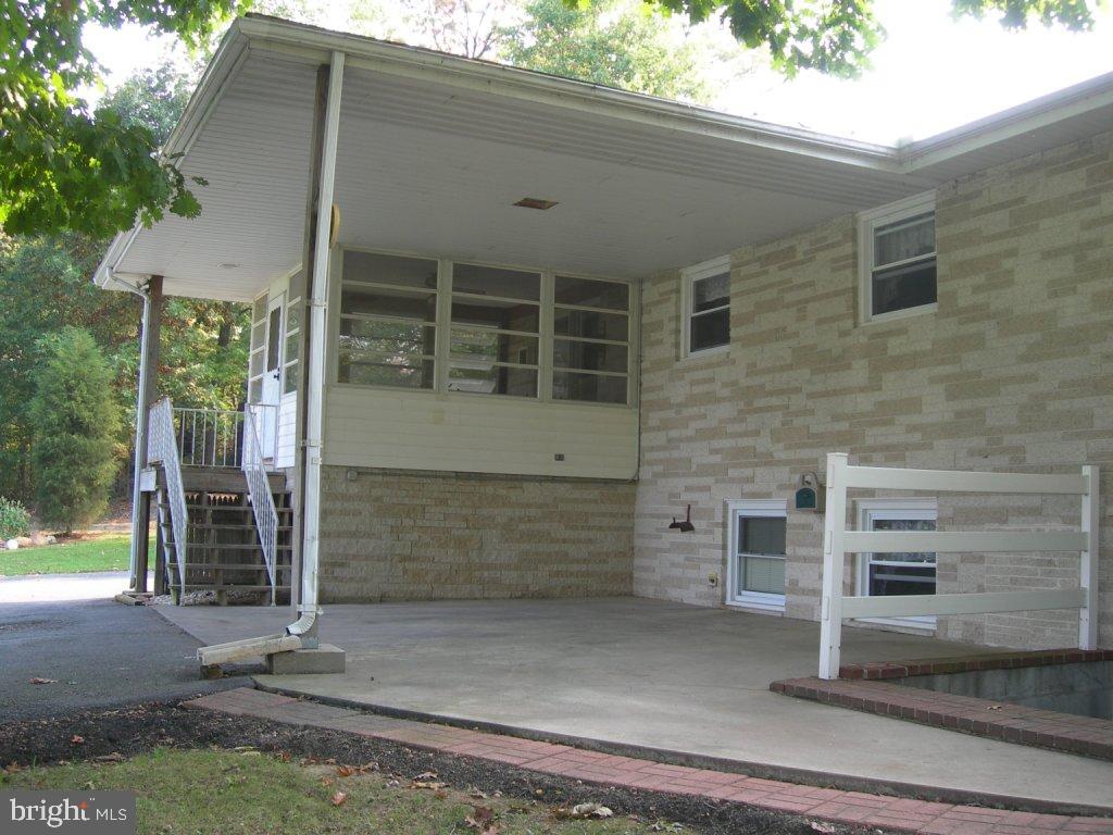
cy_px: 418
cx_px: 556
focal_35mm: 38
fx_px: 1222
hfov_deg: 49.0
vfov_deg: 37.7
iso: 50
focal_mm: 7.8
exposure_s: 1/86.8
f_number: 2.8
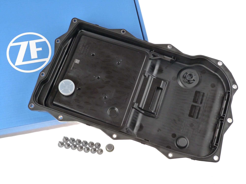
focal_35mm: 46
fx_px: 327
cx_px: 123
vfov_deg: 31.5
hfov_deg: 41.2
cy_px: 92
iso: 250
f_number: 3.2
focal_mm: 8.3
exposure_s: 1/60
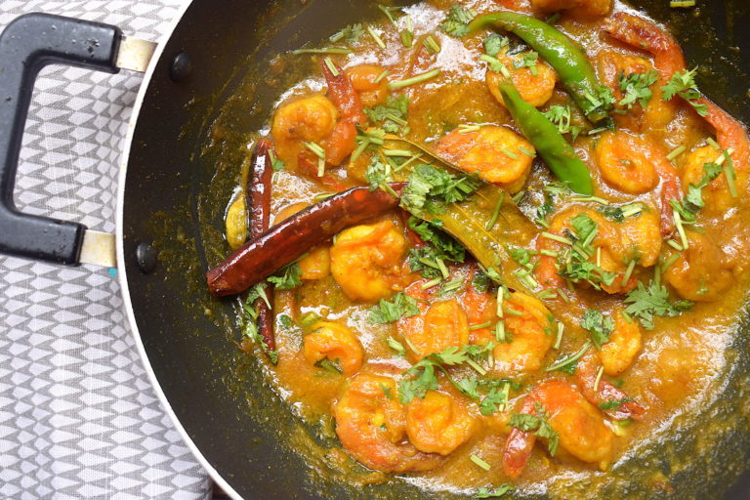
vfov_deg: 28.1
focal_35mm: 48
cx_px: 375
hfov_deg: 41.1
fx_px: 1000
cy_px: 250
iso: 400
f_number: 6.3
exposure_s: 1/160
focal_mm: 32
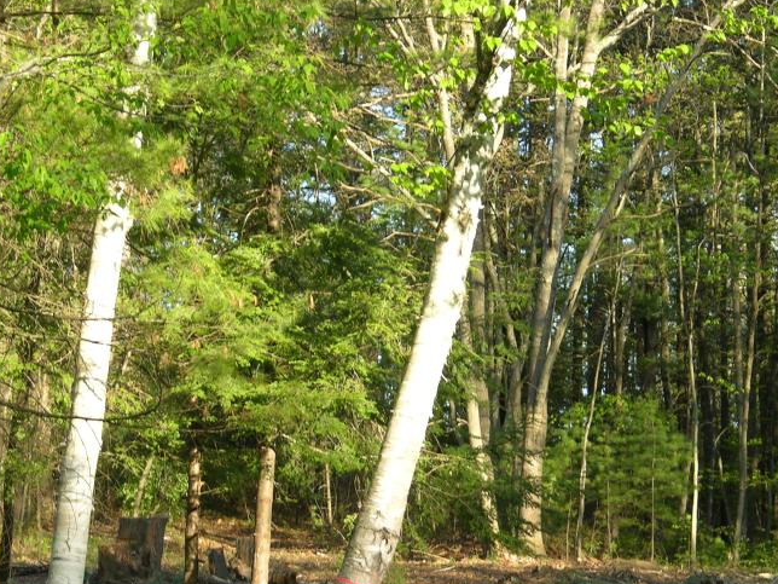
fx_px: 3574
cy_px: 461
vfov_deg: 9.3
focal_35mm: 159
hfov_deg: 12.4
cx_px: 333
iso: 50
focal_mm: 25.4
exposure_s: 1/99.9
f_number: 3.6
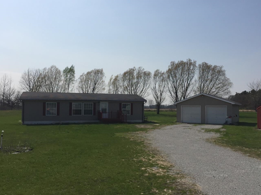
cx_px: 150
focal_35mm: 34
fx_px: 256
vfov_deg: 41.8
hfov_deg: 53.8
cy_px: 98
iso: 32
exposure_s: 1/5650
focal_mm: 4.15
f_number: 2.2
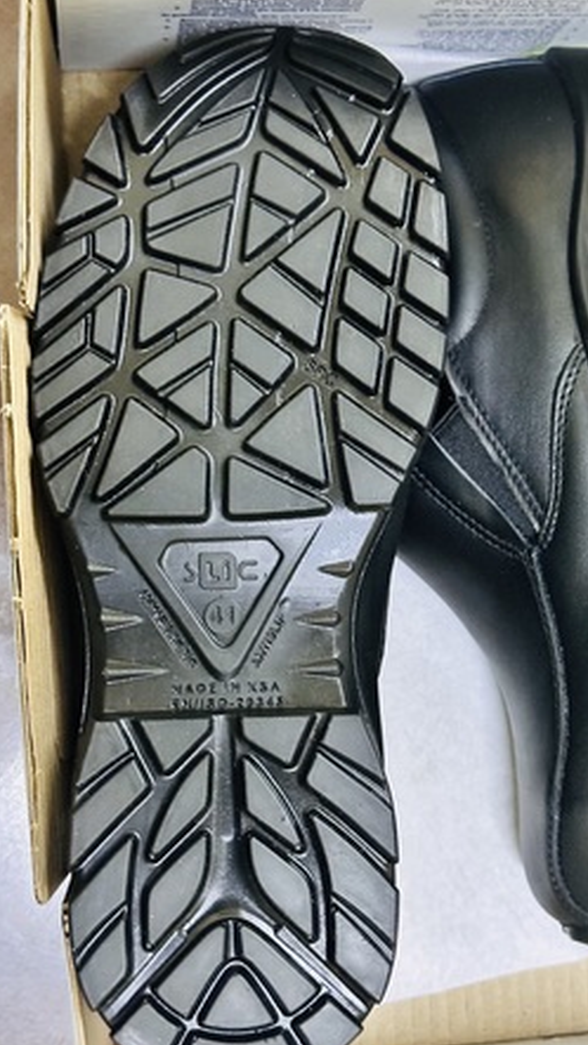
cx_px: 374
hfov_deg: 22.2
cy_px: 527
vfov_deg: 38.5
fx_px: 1498
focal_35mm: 54
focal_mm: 6.86
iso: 640
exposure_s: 1/20
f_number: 1.78
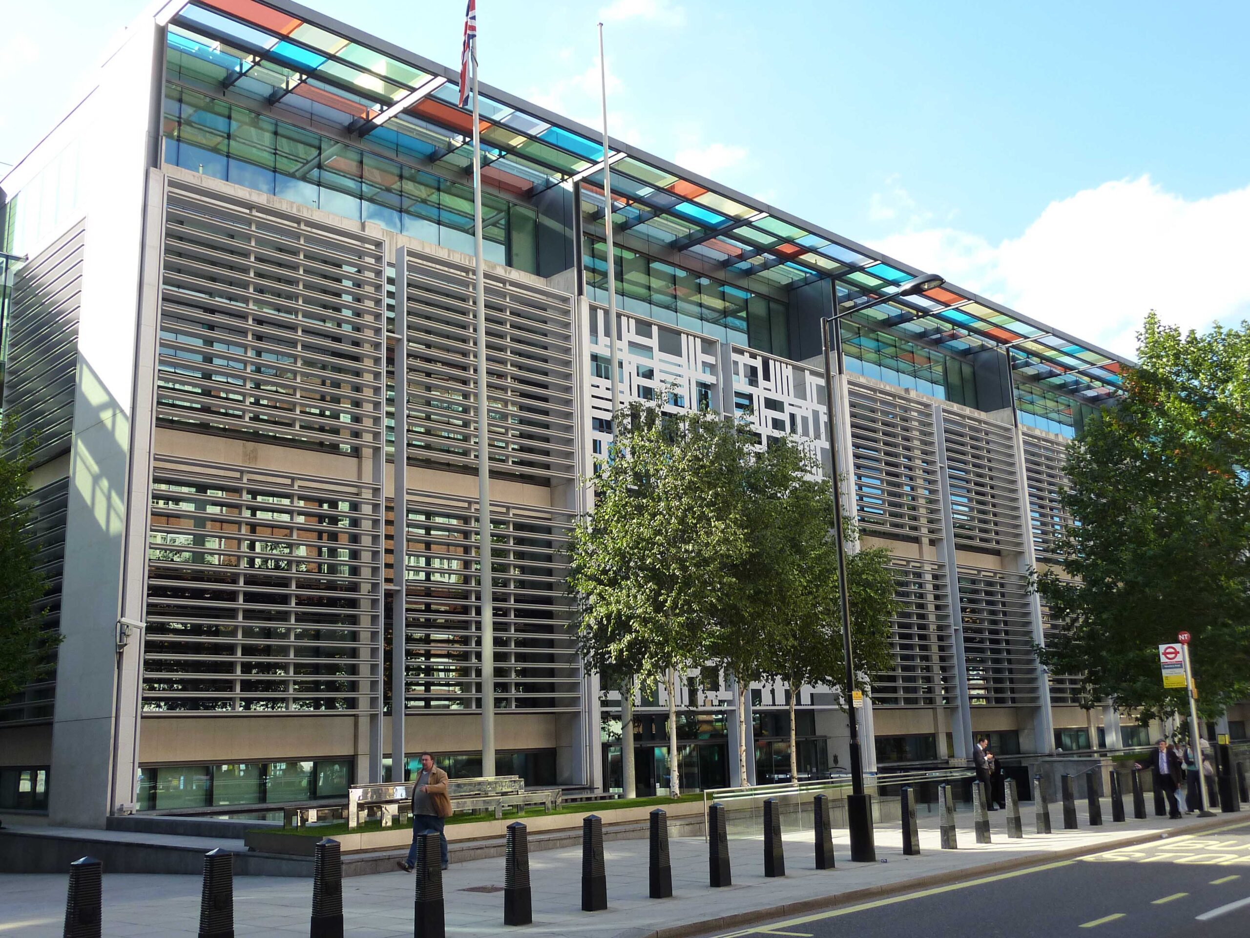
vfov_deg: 44.2
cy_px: 469
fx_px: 1156
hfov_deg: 56.8
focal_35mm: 32
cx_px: 625
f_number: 4
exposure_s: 1/200
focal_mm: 5.3
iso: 125
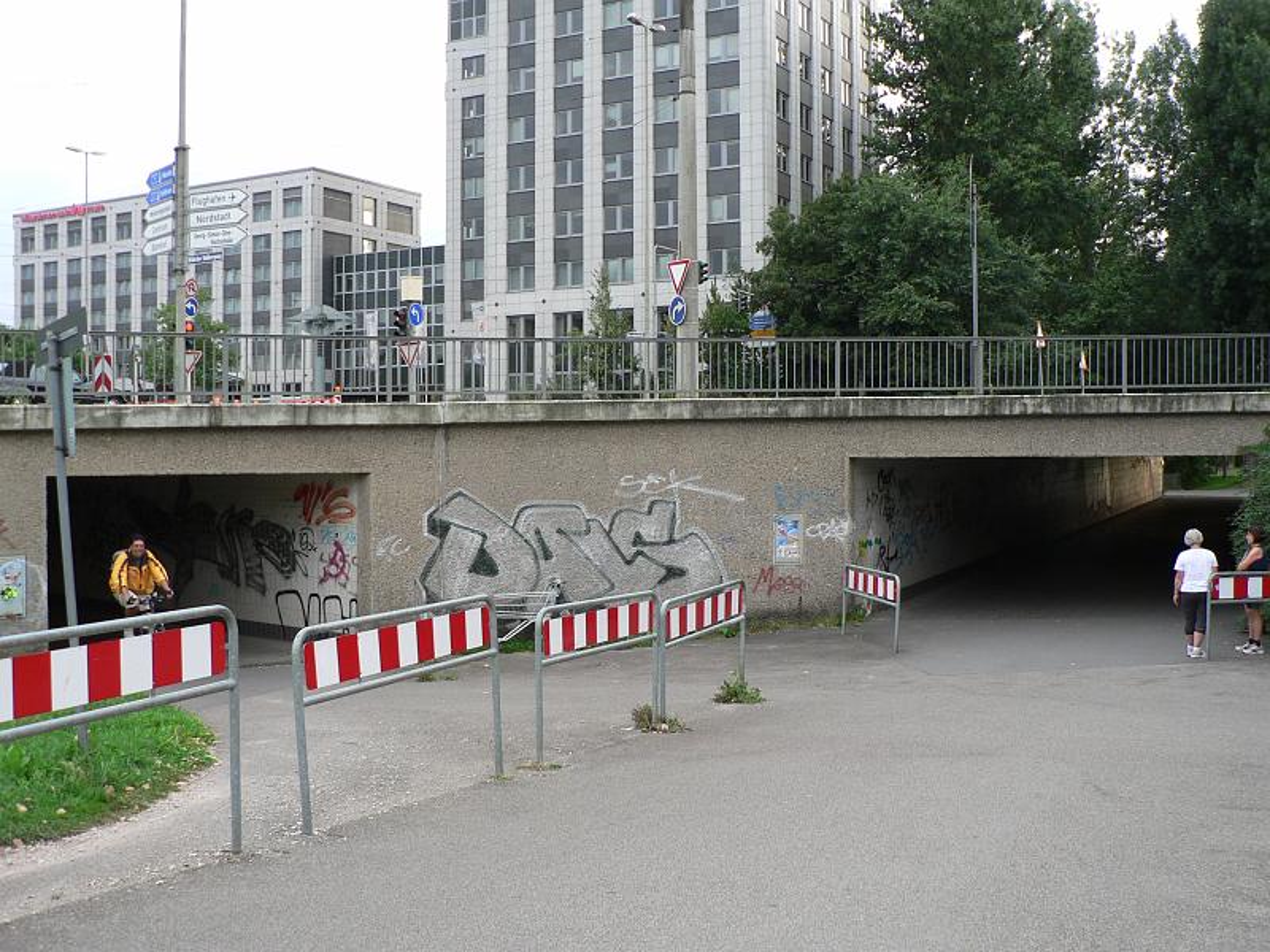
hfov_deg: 51.4
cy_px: 476
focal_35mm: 36
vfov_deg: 39.7
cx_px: 635
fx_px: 1321
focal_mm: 6
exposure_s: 1/80
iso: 80
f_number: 2.8
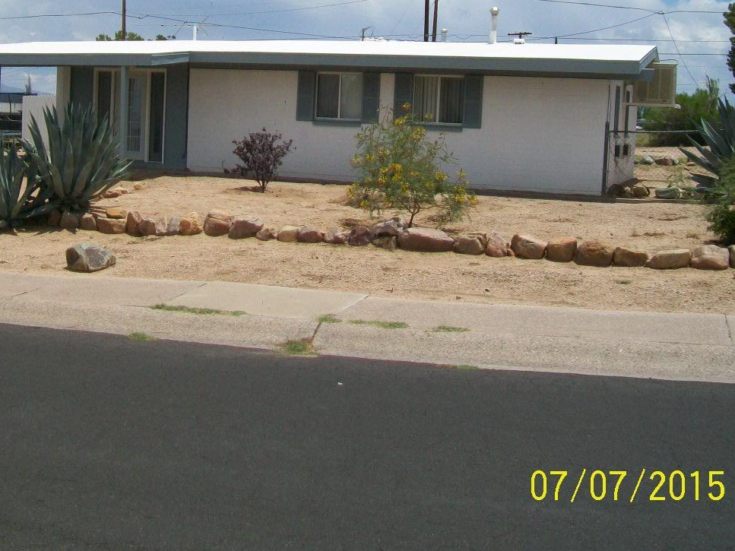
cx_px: 289
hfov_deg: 41.9
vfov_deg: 32.0
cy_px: 198
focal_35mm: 45
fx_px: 955
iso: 64
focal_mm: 6.1
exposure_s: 1/800
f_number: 4.9
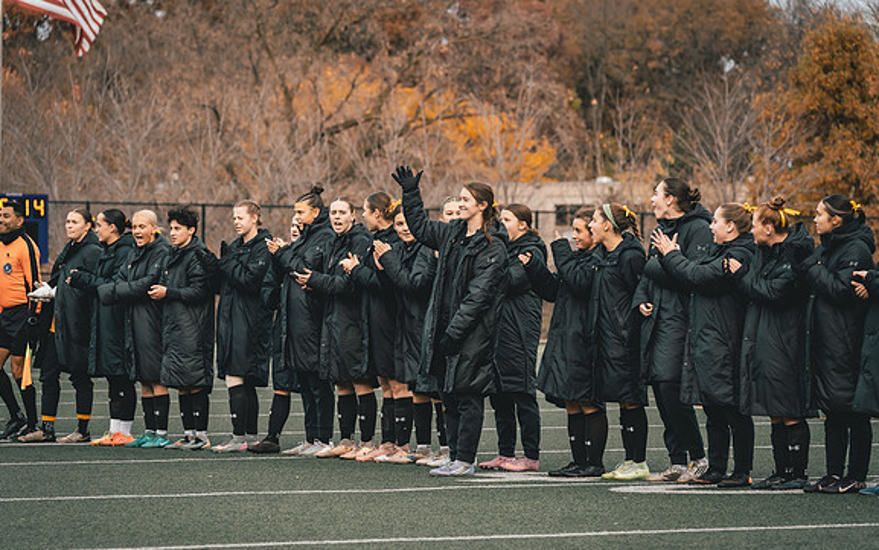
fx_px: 4577
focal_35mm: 191
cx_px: 439
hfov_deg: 11.0
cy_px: 290
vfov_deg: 6.9
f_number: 6.3
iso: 800
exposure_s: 1/1000
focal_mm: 186
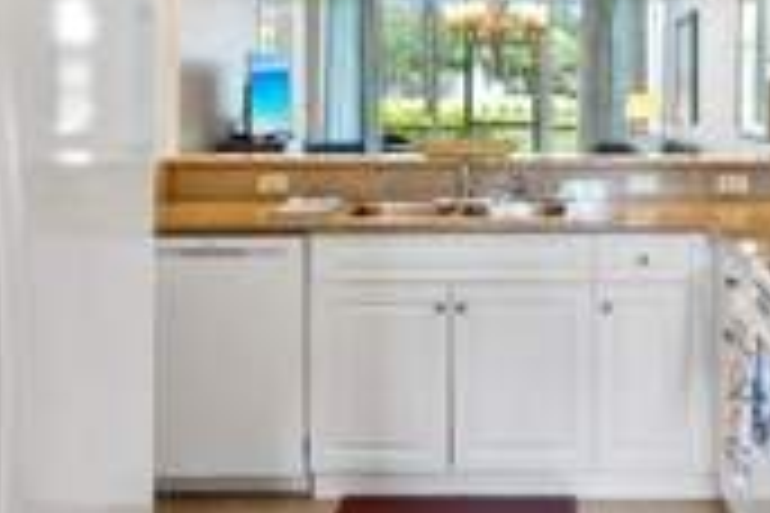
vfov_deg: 28.1
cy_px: 68
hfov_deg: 41.6
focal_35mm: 46
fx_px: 993
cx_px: 540
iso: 100
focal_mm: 16.5
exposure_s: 1/2.5
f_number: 9
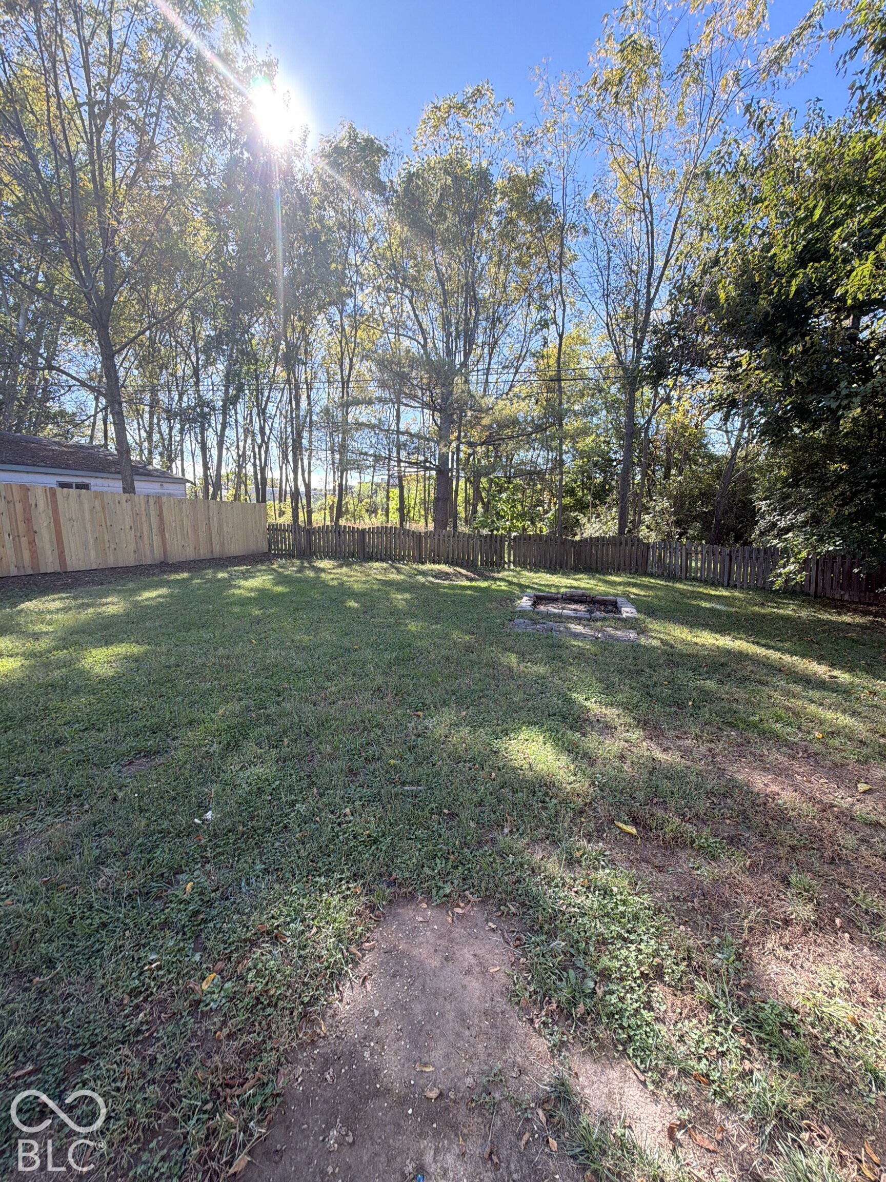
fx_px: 478
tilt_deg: -9.3
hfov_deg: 85.7
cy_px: 591
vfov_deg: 102.1
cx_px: 443
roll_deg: -3.3
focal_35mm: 14
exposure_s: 1/121
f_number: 2.2
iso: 80
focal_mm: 2.22
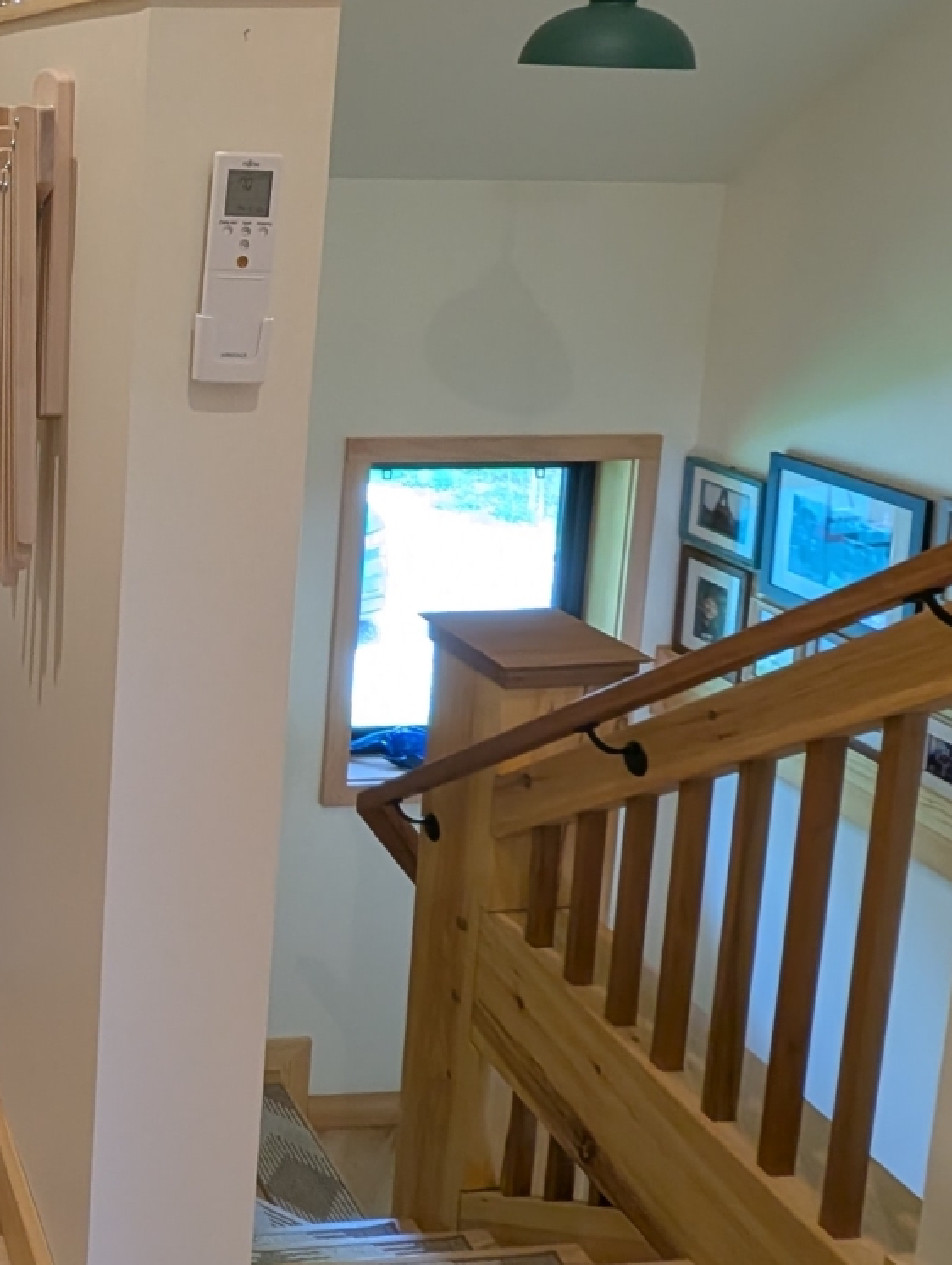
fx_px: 1354
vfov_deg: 48.4
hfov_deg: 32.3
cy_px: 334
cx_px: -180
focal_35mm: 37
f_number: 2.2
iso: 100
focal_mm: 1.95
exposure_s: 1/40
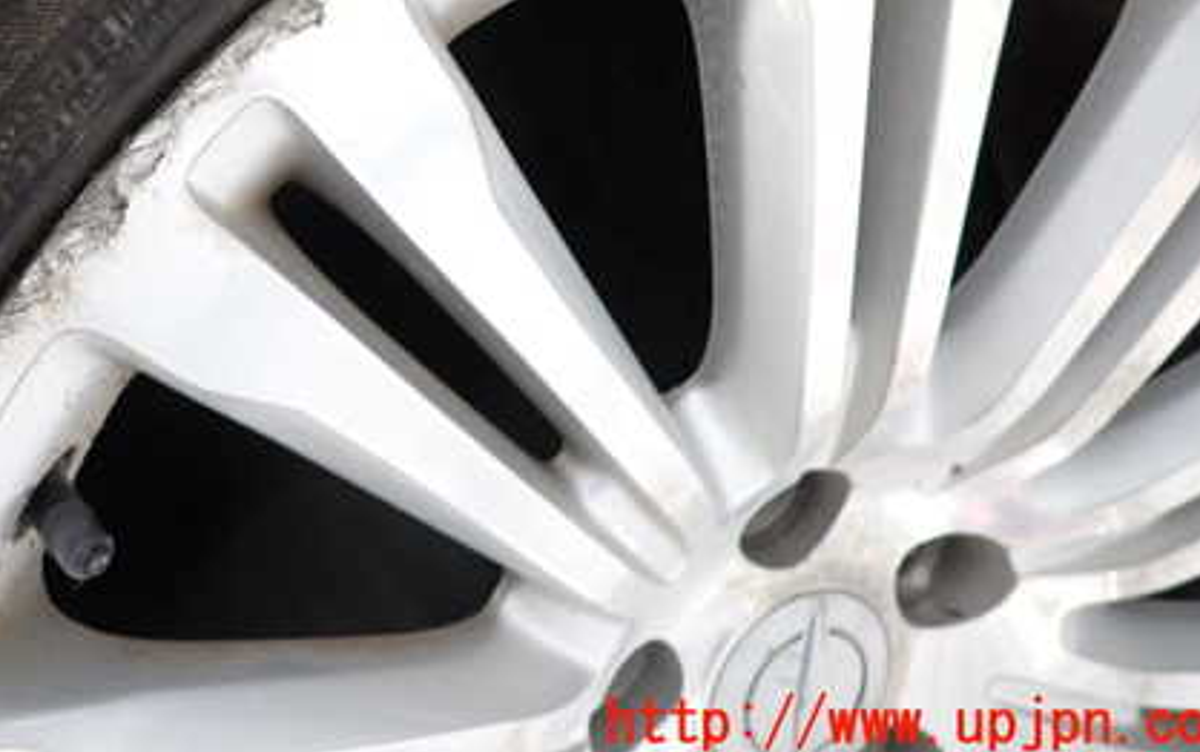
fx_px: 1244
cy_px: 115
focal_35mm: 38
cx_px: 393
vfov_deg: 32.4
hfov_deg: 50.5
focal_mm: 4.5
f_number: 2
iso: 320
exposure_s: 1/30
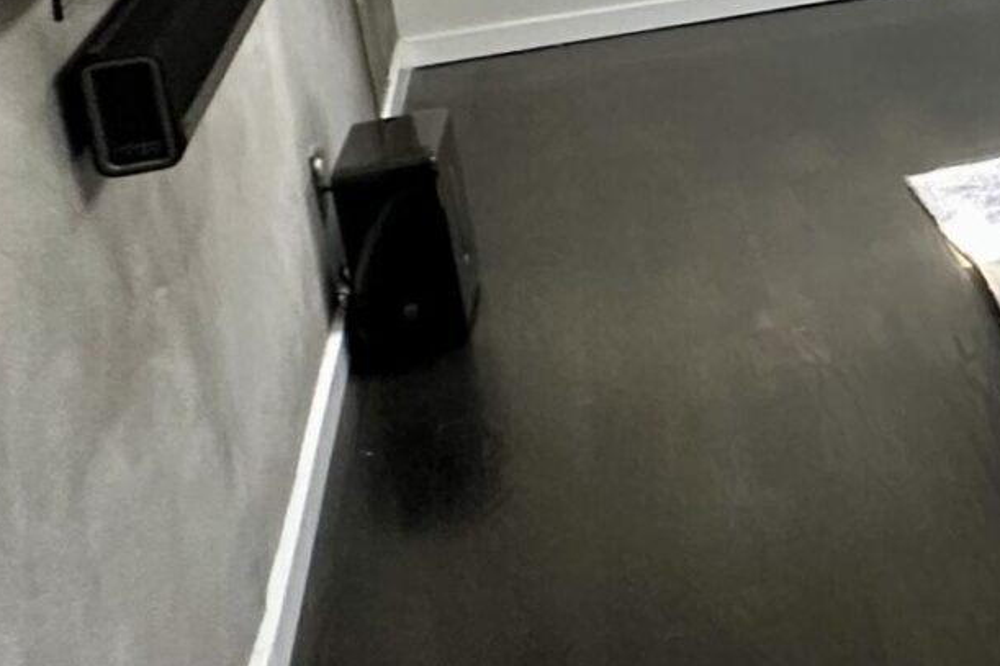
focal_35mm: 61
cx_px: 1863
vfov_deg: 20.6
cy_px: -167
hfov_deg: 20.7
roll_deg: +1.4
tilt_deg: -10.7
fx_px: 1694
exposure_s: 1/85
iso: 320
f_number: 2.2
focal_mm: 2.22
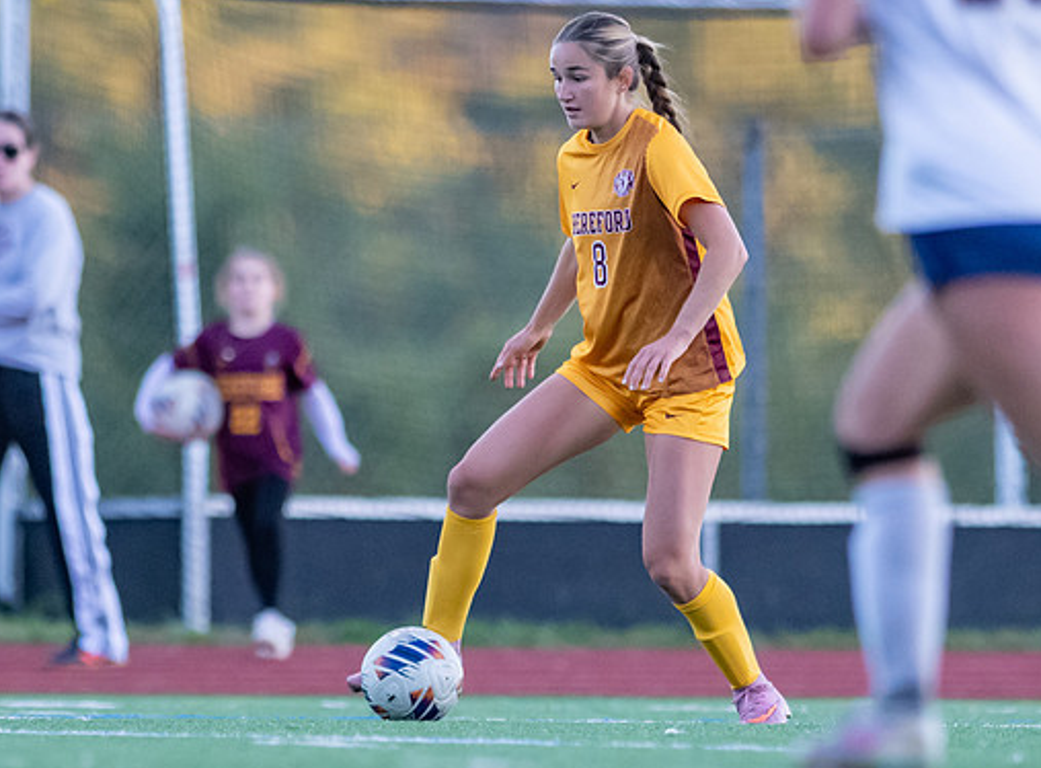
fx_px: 25800
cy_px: 510
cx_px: 455
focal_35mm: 863
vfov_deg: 1.7
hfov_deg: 2.3
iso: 2200
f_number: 2.8
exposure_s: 1/1600
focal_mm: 300
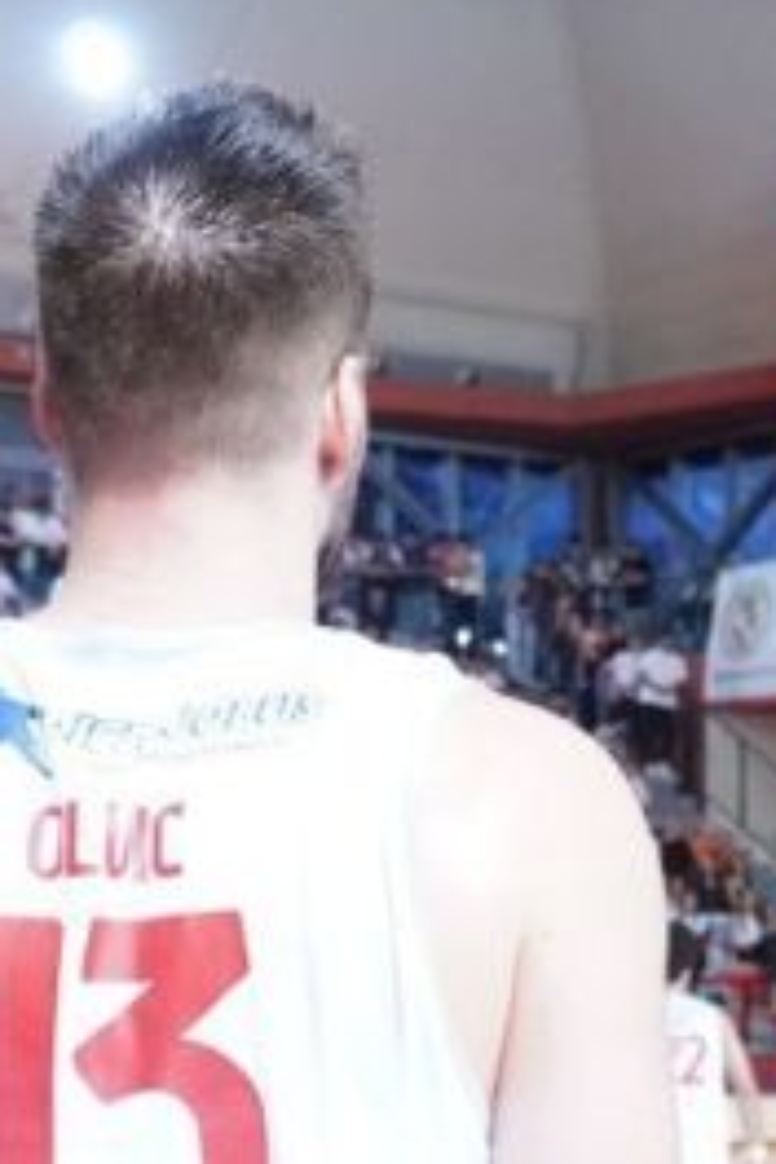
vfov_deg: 21.2
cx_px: 626
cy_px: 838
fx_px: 3088
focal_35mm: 96
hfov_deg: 14.2
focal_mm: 21
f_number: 4
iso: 5000
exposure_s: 1/640
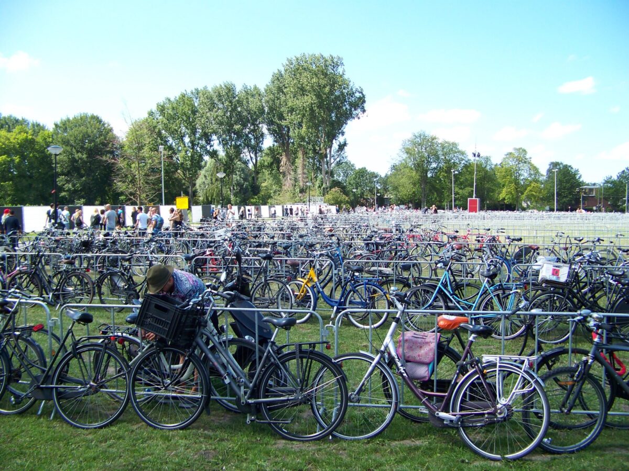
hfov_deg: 51.4
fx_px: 654
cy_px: 236
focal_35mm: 36
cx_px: 314
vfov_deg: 39.7
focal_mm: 5.85
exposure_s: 1/320
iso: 64
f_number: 2.8
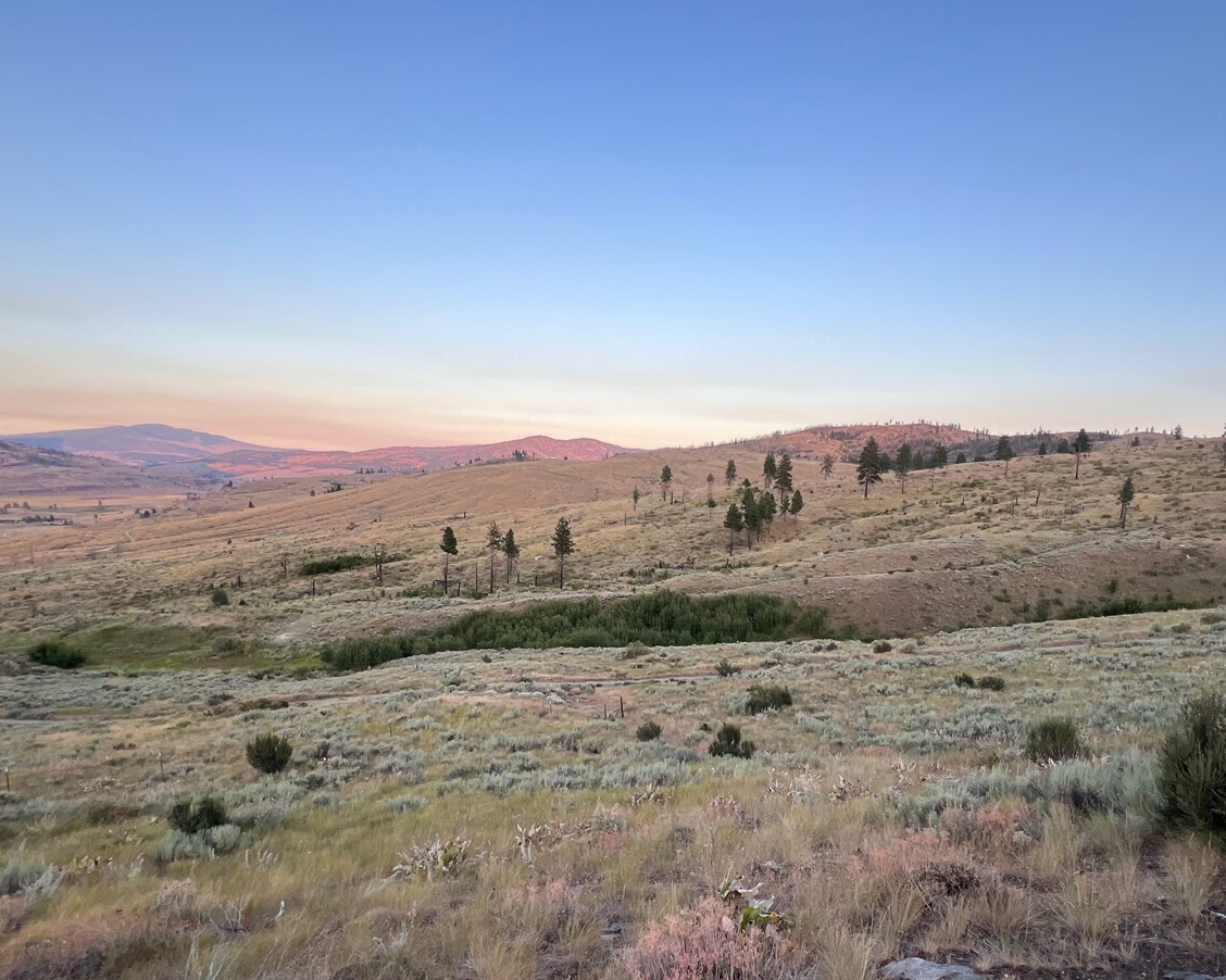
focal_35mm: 18
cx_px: 692
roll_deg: -2.9
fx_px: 653
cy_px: 587
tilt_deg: -8.5
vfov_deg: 73.0
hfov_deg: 85.9
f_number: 1.8
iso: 32
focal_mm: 1.57
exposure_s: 1/204
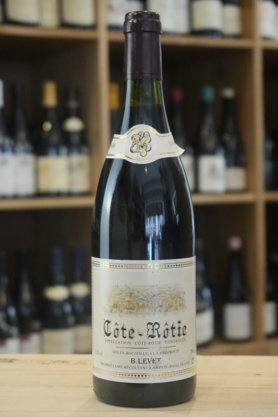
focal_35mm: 75
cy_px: 208
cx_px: 139
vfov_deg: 27.0
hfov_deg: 18.2
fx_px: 869
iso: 6400
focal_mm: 50
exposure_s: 1/160
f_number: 5.6
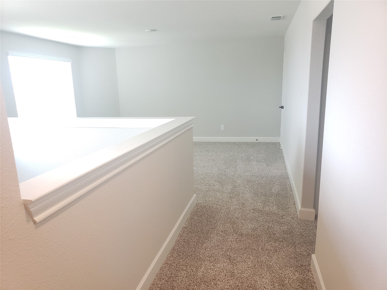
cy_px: 145
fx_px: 291
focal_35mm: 26
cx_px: 194
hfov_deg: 67.3
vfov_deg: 53.1
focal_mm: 4.3
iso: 320
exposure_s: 1/60
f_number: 2.4
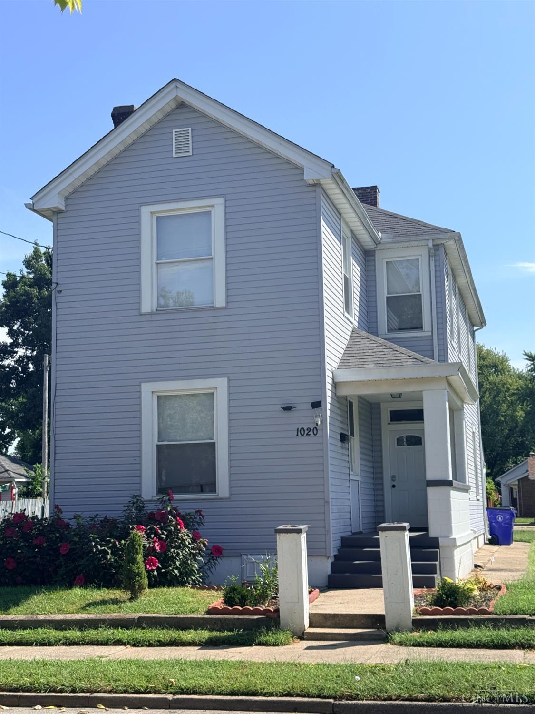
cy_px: 357
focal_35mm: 48
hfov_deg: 30.3
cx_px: 268
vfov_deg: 39.7
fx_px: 989
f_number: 1.78
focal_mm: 6.76
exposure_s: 1/4329
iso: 64
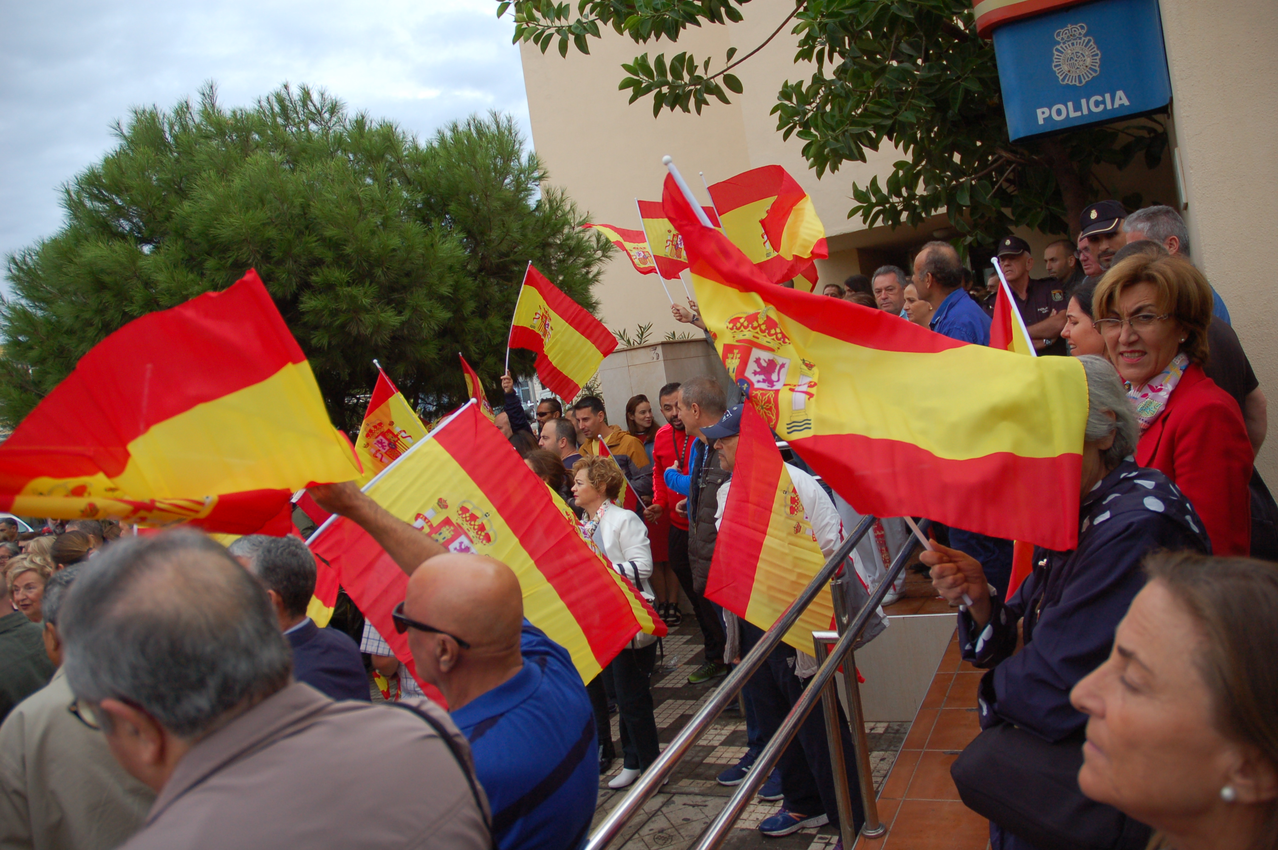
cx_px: 639
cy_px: 425
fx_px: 958
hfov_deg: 67.4
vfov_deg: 47.8
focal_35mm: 27
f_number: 3.5
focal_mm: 18
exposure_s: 1/1600
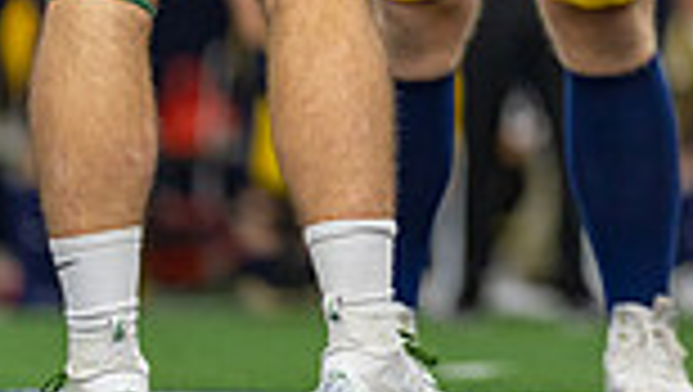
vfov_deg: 2.1
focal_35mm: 569
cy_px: -464
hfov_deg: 3.8
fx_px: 10467
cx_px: 1138
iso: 800
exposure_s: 1/1000
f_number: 1.8
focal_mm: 135
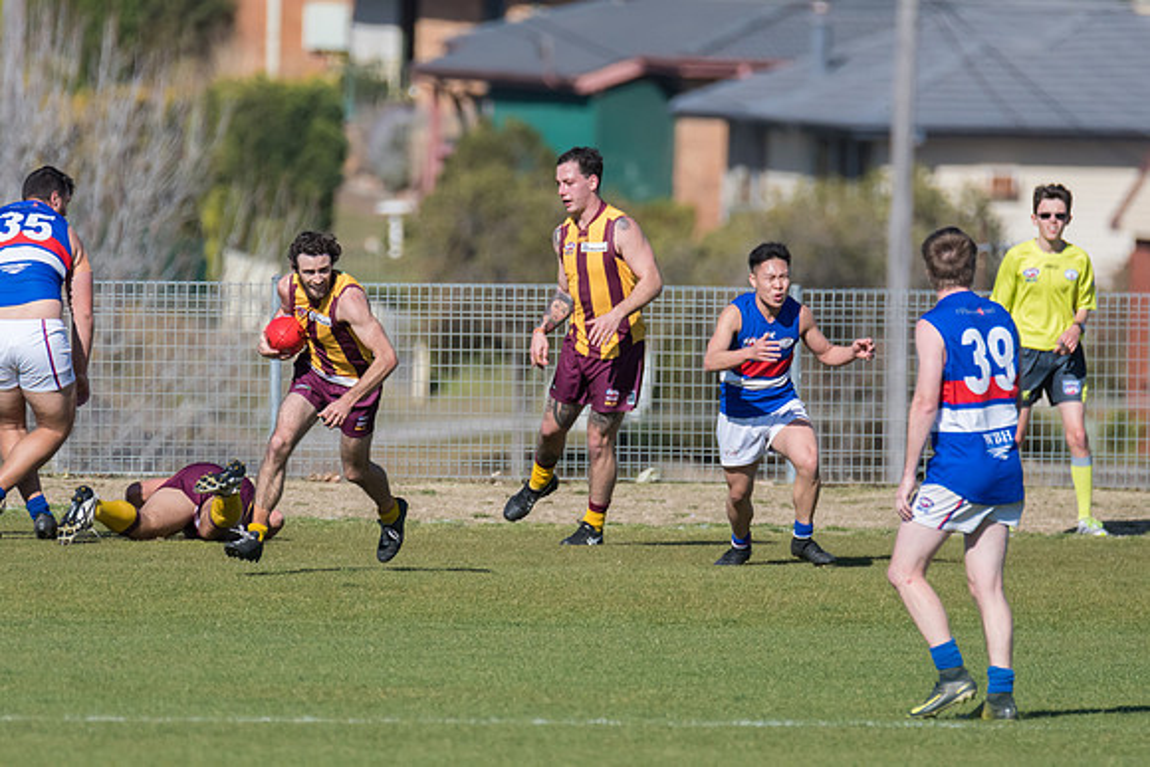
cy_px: 349
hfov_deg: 2.1
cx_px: 627
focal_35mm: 982
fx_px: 31361
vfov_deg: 1.4
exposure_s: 1/4000
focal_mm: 600
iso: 800
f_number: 8
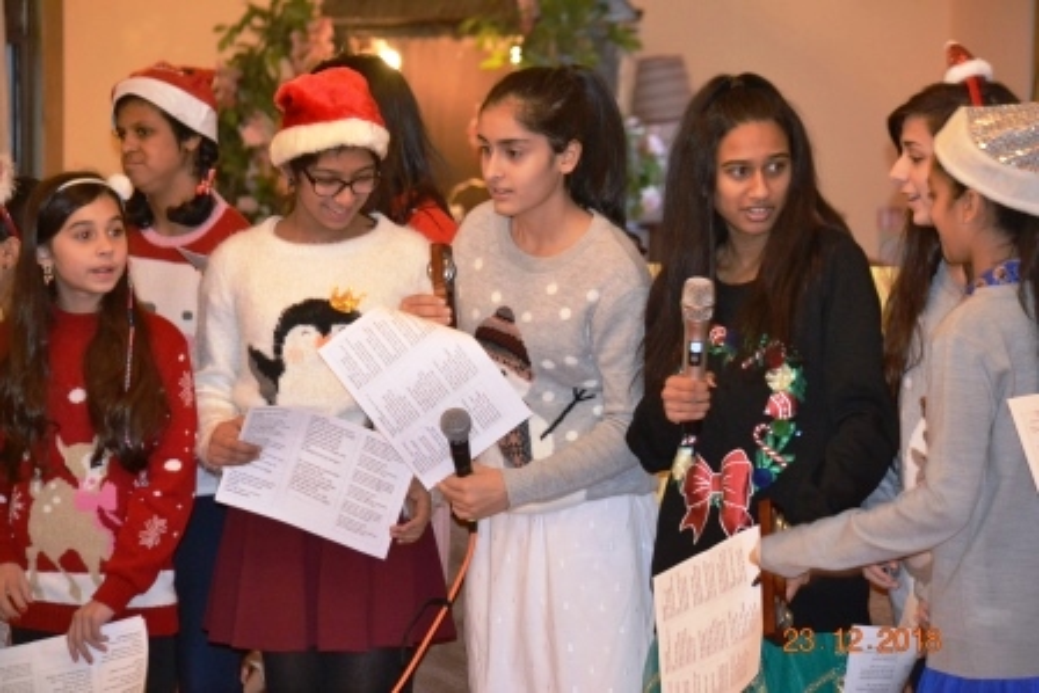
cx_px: 520
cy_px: 346
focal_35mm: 150
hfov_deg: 13.7
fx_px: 4330
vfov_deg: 9.2
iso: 2500
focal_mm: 100
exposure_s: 1/60
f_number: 4.8
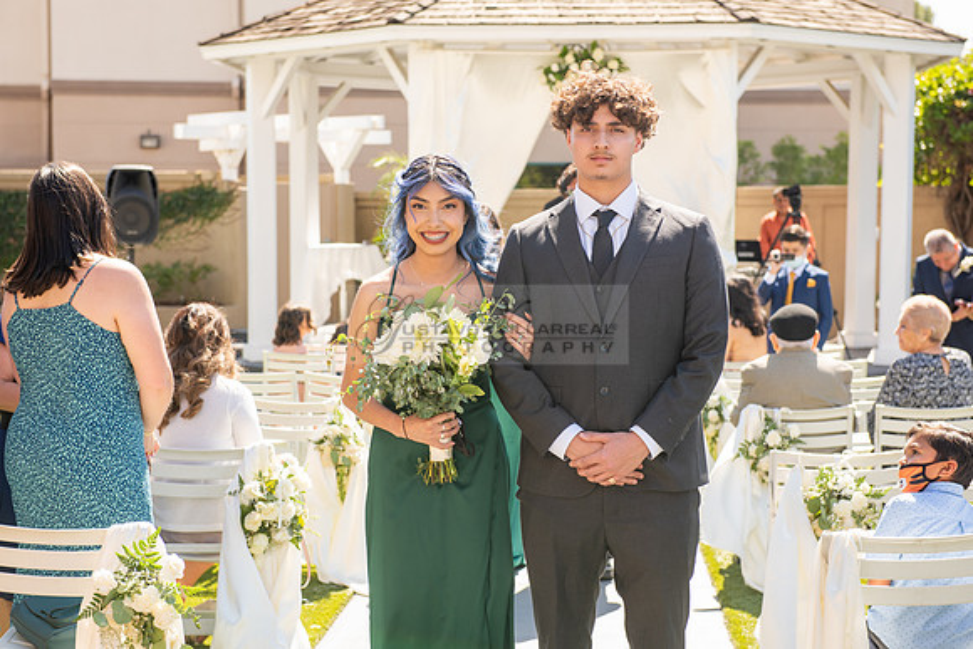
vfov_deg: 18.7
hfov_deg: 27.7
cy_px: 324
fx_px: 1972
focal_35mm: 73
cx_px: 486
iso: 100
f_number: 5.6
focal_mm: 70
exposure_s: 1/200
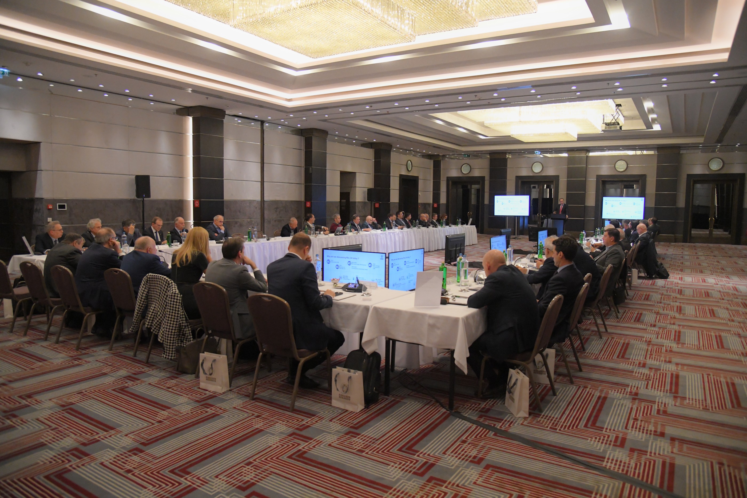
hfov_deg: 73.7
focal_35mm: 24
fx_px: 498
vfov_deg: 53.1
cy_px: 249
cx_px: 374
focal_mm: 24
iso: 6400
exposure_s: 1/500
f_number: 4
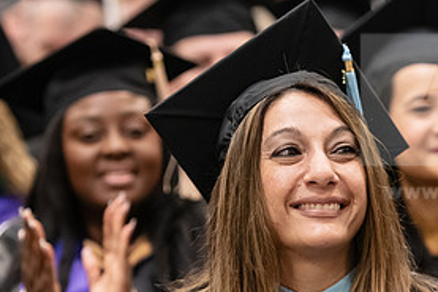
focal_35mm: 262
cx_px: 313
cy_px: 225
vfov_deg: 5.2
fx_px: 3189
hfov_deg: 7.8
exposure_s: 1/200
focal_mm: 125
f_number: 3.2
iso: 3200
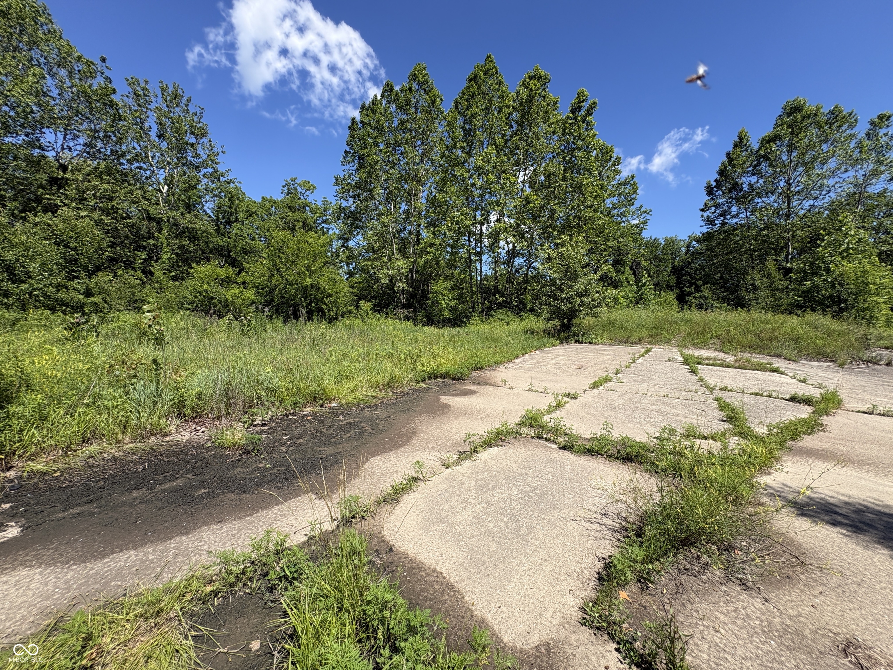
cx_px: 446
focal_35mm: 14
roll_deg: -0.9
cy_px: 335
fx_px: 361
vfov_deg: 85.7
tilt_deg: -4.7
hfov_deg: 102.1
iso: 50
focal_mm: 2.22
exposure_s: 1/1506
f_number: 2.2
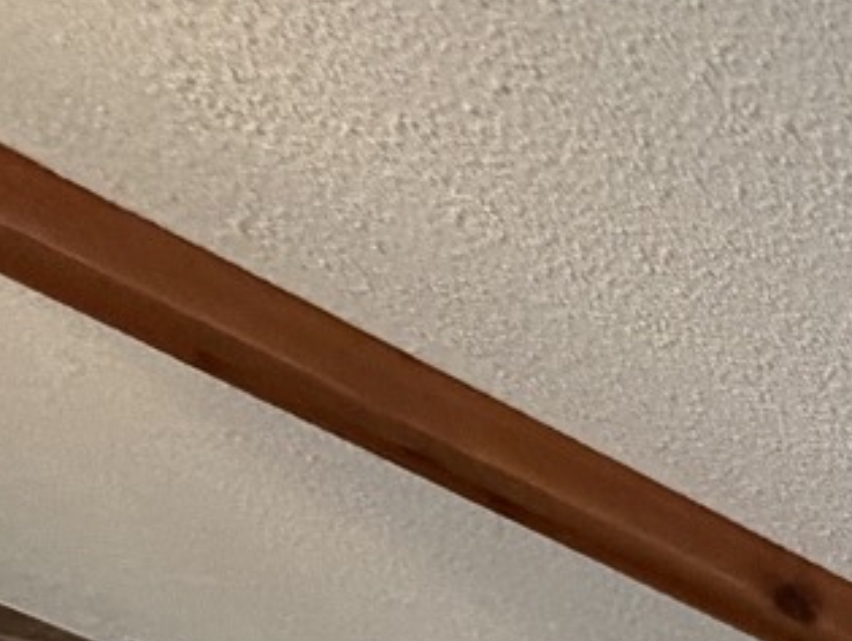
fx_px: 1750
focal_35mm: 71
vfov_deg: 14.6
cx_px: 1663
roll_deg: -2.2
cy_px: 1479
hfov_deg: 18.7
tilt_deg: -2.9
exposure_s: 1/60
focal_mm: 2.22
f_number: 2.2
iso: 640
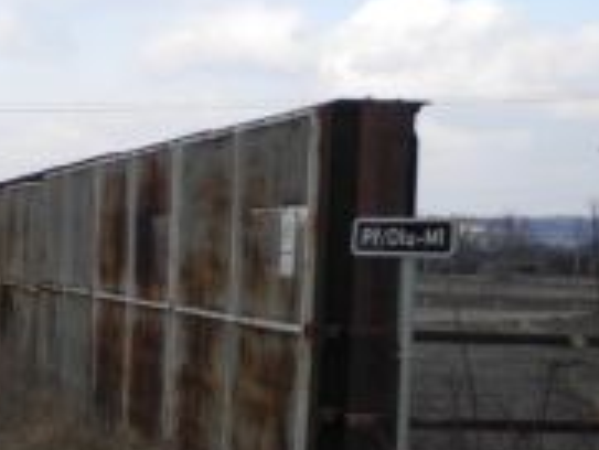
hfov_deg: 16.4
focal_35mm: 106
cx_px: -371
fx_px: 1835
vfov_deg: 13.9
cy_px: 390
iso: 100
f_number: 2.8
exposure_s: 1/760
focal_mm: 6.4
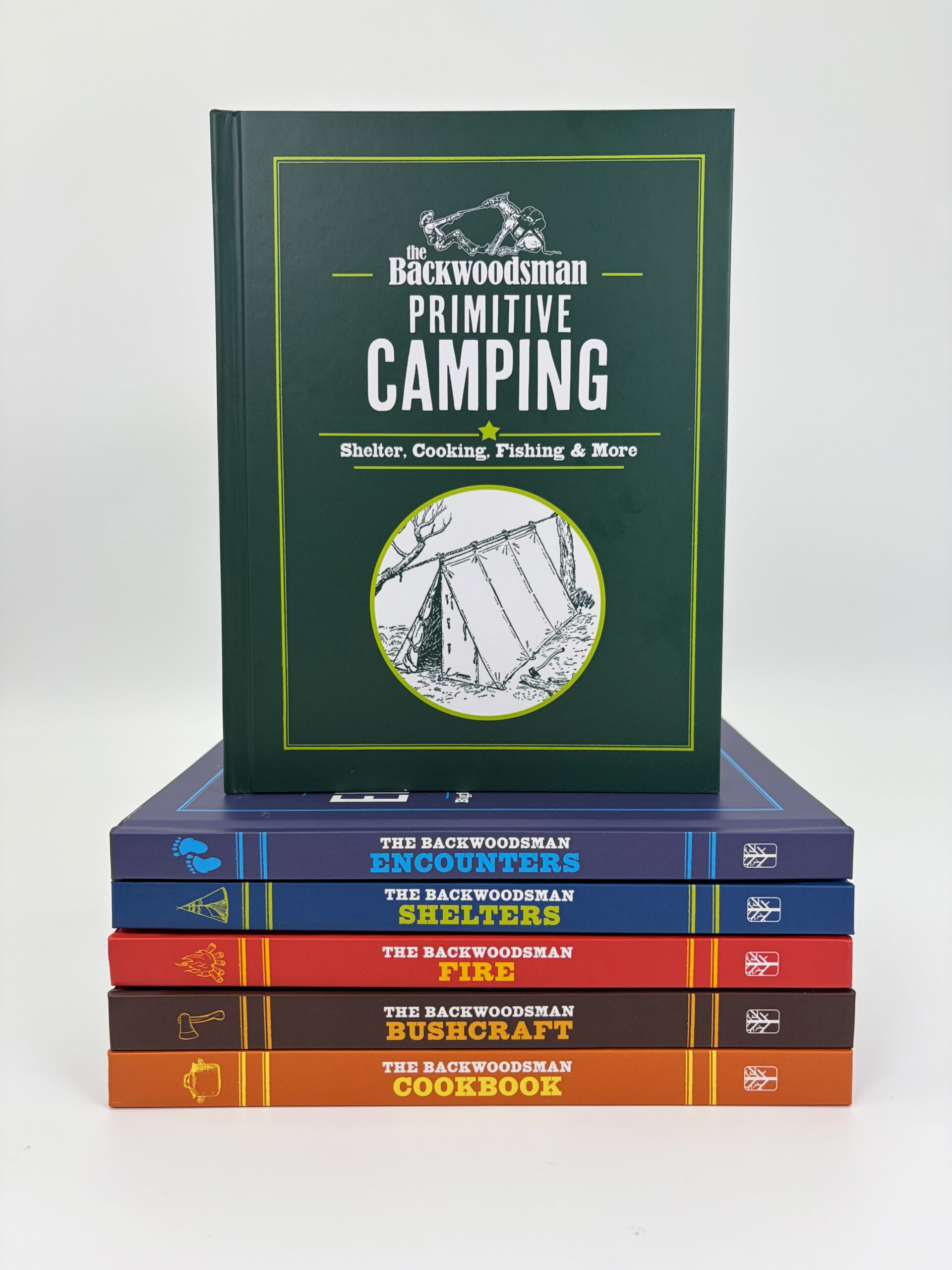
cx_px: 476
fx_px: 953
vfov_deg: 67.3
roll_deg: +1.6
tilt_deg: -5.5
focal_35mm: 26
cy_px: 635
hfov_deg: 53.1
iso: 50
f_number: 1.6
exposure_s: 1/716
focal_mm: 5.96
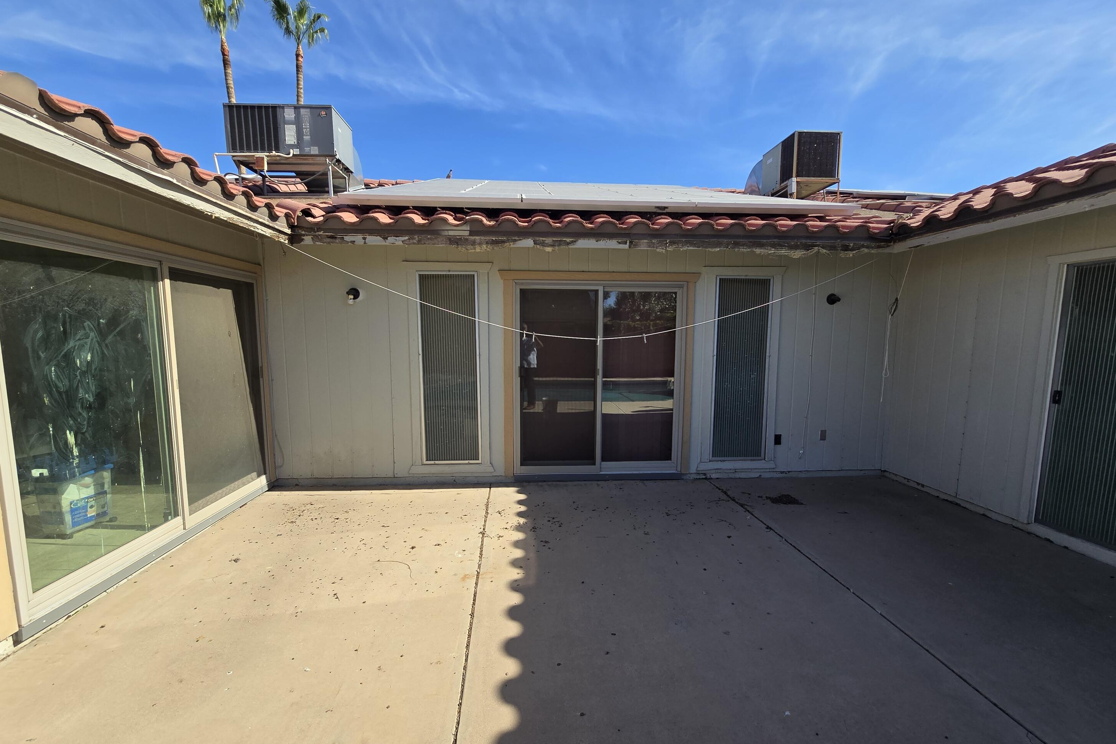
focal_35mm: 14
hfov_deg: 104.2
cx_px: 558
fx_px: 434
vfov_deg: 81.1
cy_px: 400
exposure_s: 1/1476
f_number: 2.2
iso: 50
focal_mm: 2.2
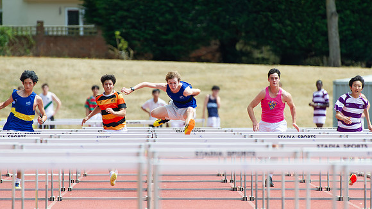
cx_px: 186
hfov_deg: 4.1
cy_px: 109
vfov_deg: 2.3
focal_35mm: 526
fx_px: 5192
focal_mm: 500
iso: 250
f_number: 5.6
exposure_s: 1/800
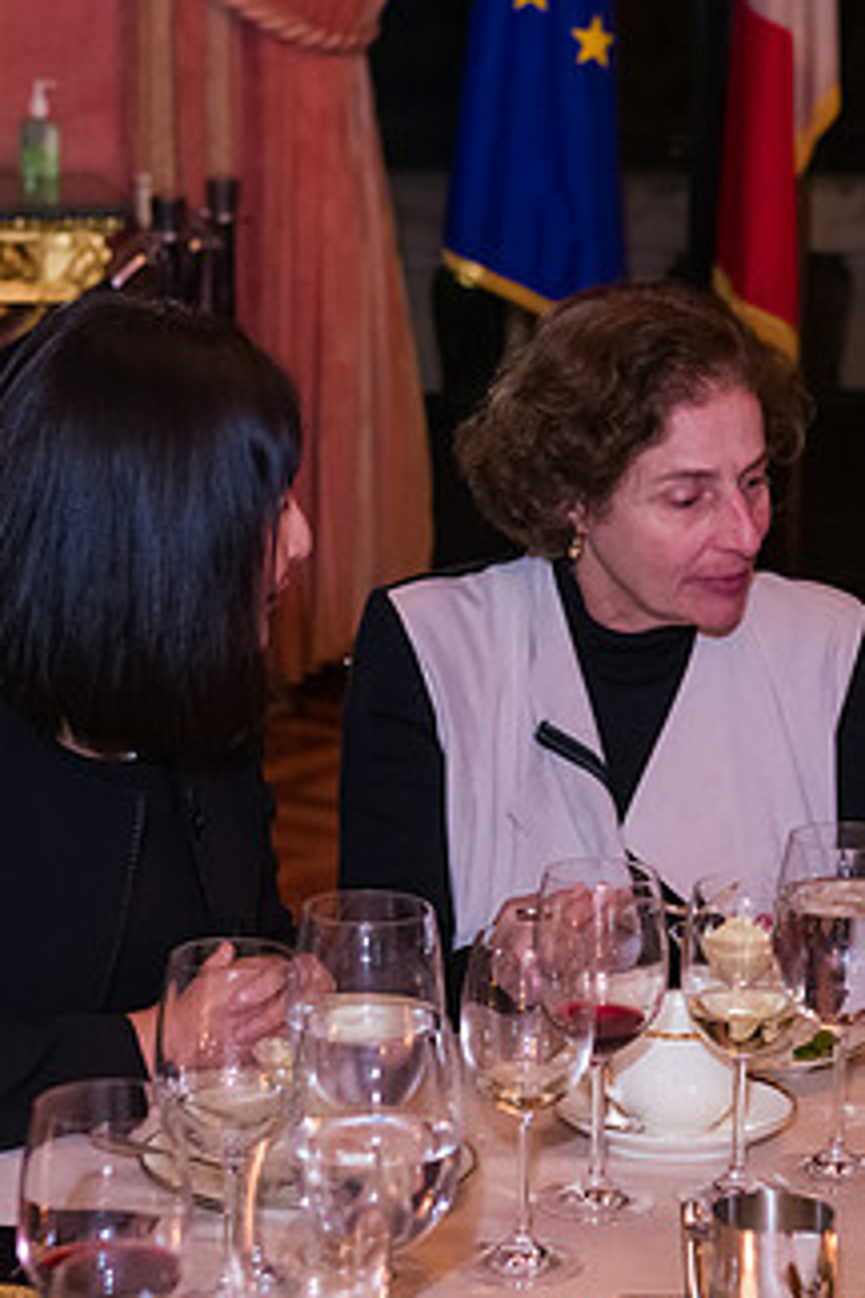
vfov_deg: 19.6
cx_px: 641
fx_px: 3748
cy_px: 563
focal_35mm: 104
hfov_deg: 13.1
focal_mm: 58
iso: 3200
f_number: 5
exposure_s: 1/80
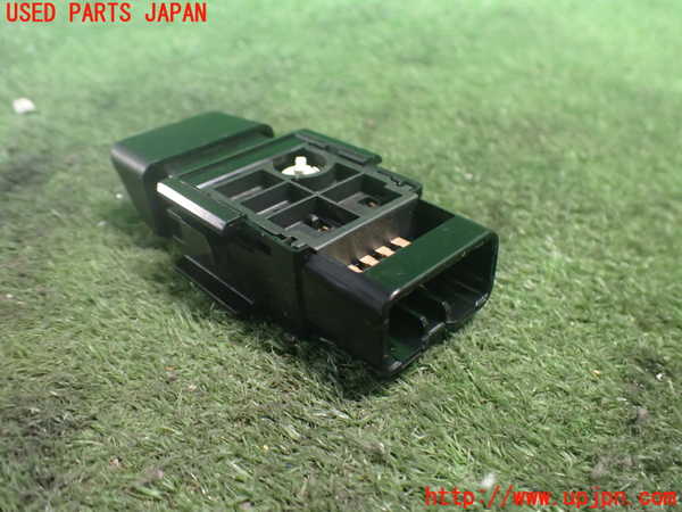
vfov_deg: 46.8
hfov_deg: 60.0
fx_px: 591
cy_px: 256
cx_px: 341
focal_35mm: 30
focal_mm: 5.4
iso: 1000
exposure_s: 1/30
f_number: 2.3
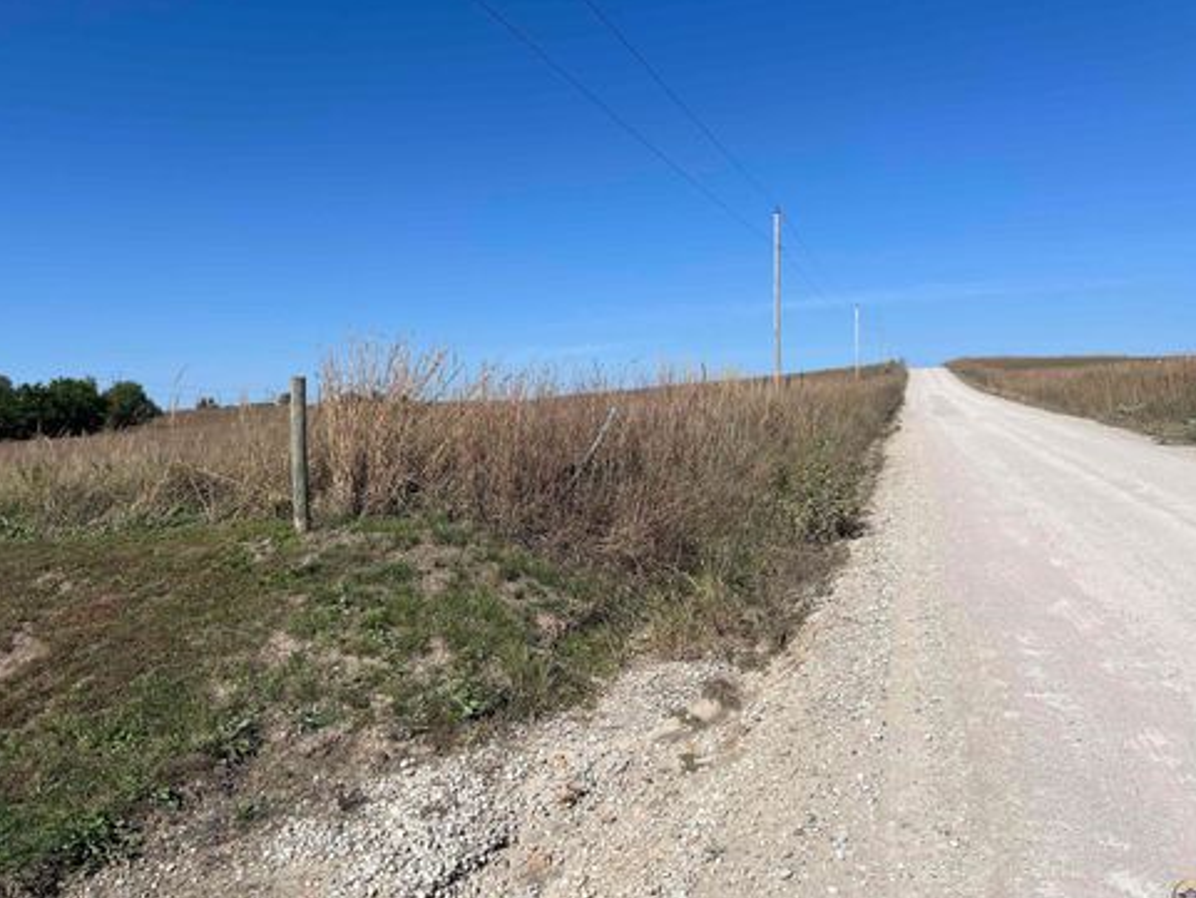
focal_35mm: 27
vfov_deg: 51.4
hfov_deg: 65.3
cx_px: 592
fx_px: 933
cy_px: 451
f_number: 1.5
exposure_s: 1/6993
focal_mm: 5.7
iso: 50
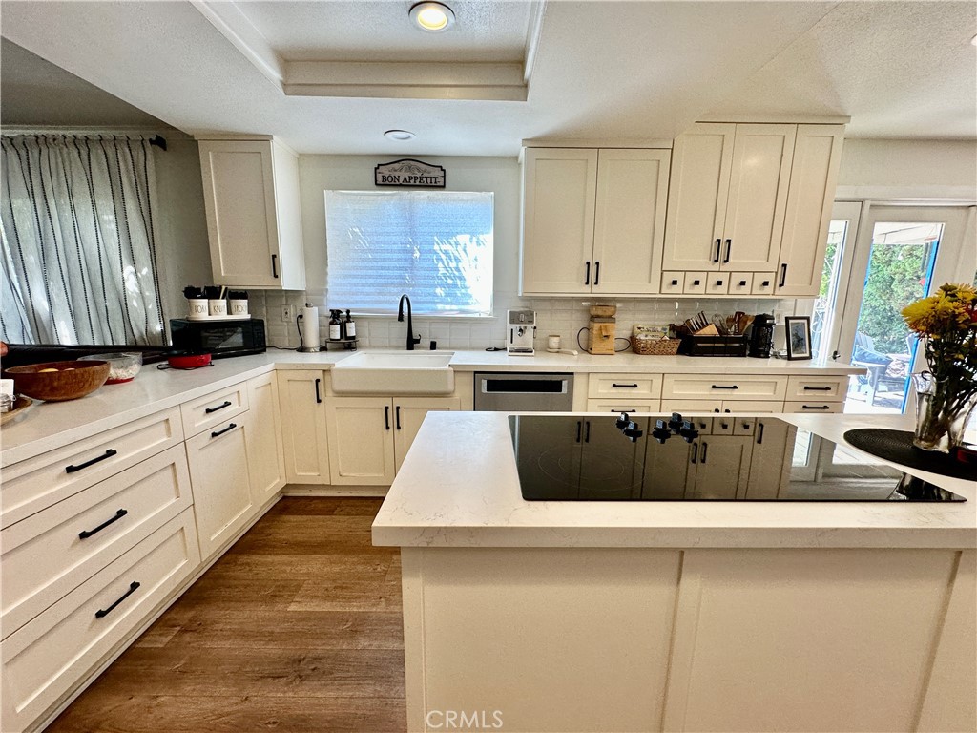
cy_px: 366
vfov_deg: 85.7
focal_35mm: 14
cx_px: 488
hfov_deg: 102.1
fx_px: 395
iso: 125
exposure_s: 1/120
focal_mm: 2.22
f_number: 2.2
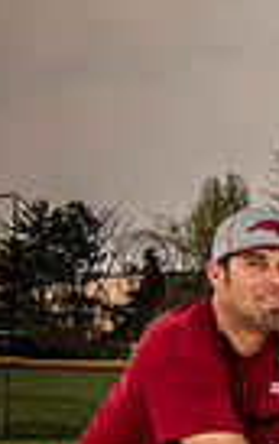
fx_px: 2523
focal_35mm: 208
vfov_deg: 10.0
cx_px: 875
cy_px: 387
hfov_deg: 5.8
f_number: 4
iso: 100
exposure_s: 1/800
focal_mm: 48
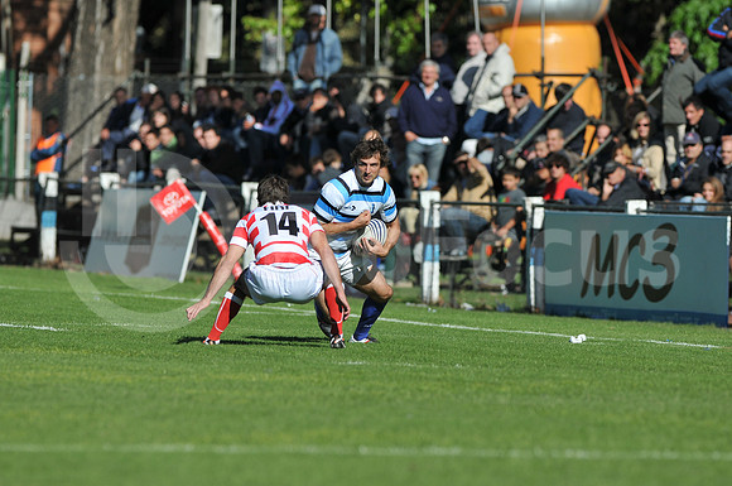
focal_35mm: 450
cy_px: 243
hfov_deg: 4.6
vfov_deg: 3.0
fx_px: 9137
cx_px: 366
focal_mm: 300
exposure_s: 1/3200
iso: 200
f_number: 3.5
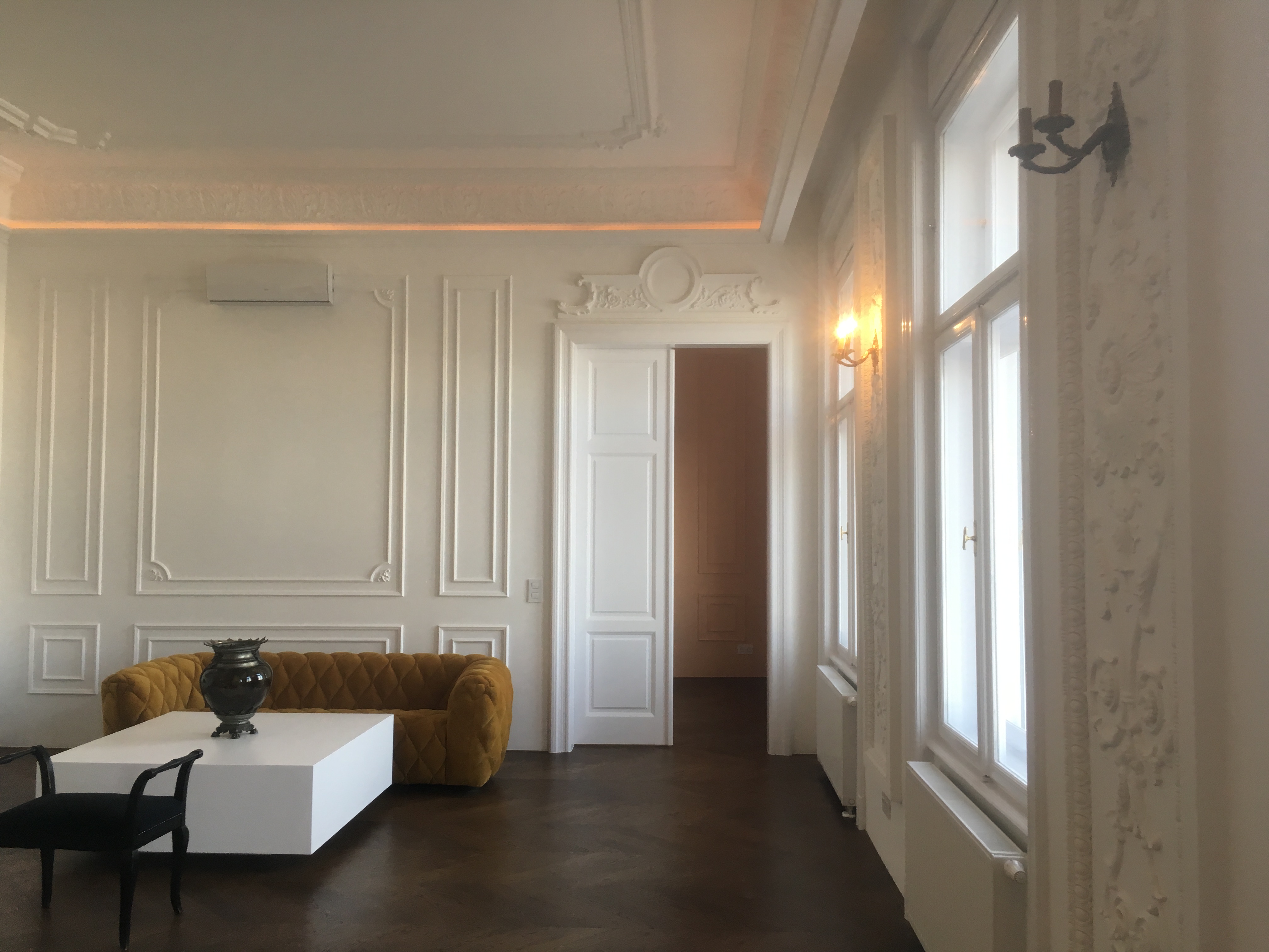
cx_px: 634
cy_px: 476
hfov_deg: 61.7
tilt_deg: +3.5
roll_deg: -1.1
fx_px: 1063
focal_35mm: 29
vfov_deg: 48.2
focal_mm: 4.15
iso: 25
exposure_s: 1/33
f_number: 2.2
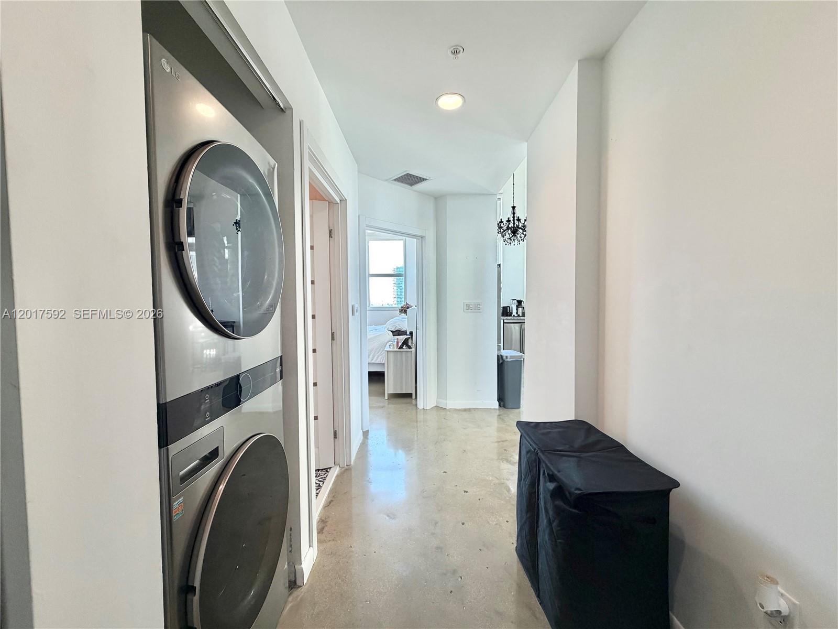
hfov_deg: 102.1
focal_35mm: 14
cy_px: 314
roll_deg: +0.7
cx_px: 419
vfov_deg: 85.7
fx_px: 339
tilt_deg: -2.4
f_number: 2.2
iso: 200
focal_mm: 2.22
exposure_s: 1/120
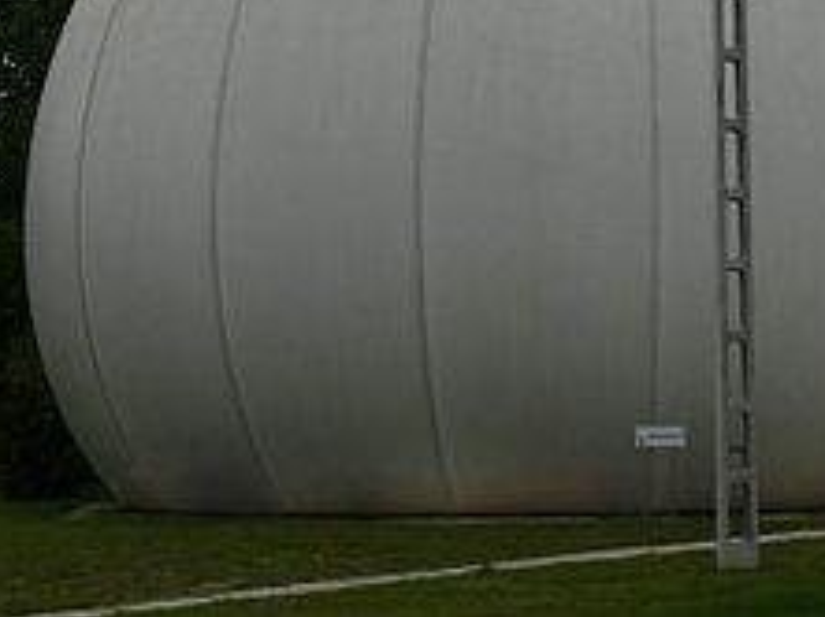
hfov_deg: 12.6
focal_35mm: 157
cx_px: 606
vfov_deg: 9.4
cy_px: 63
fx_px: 3738
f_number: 5.6
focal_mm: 12.4
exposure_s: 1/250
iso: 100
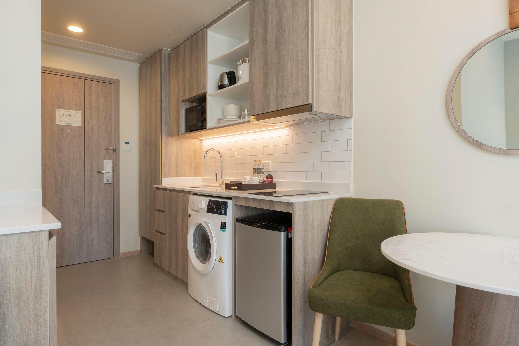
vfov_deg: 73.7
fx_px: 231
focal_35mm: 16
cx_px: 260
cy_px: 173
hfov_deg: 96.7
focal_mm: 16
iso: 250
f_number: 13
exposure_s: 1/6
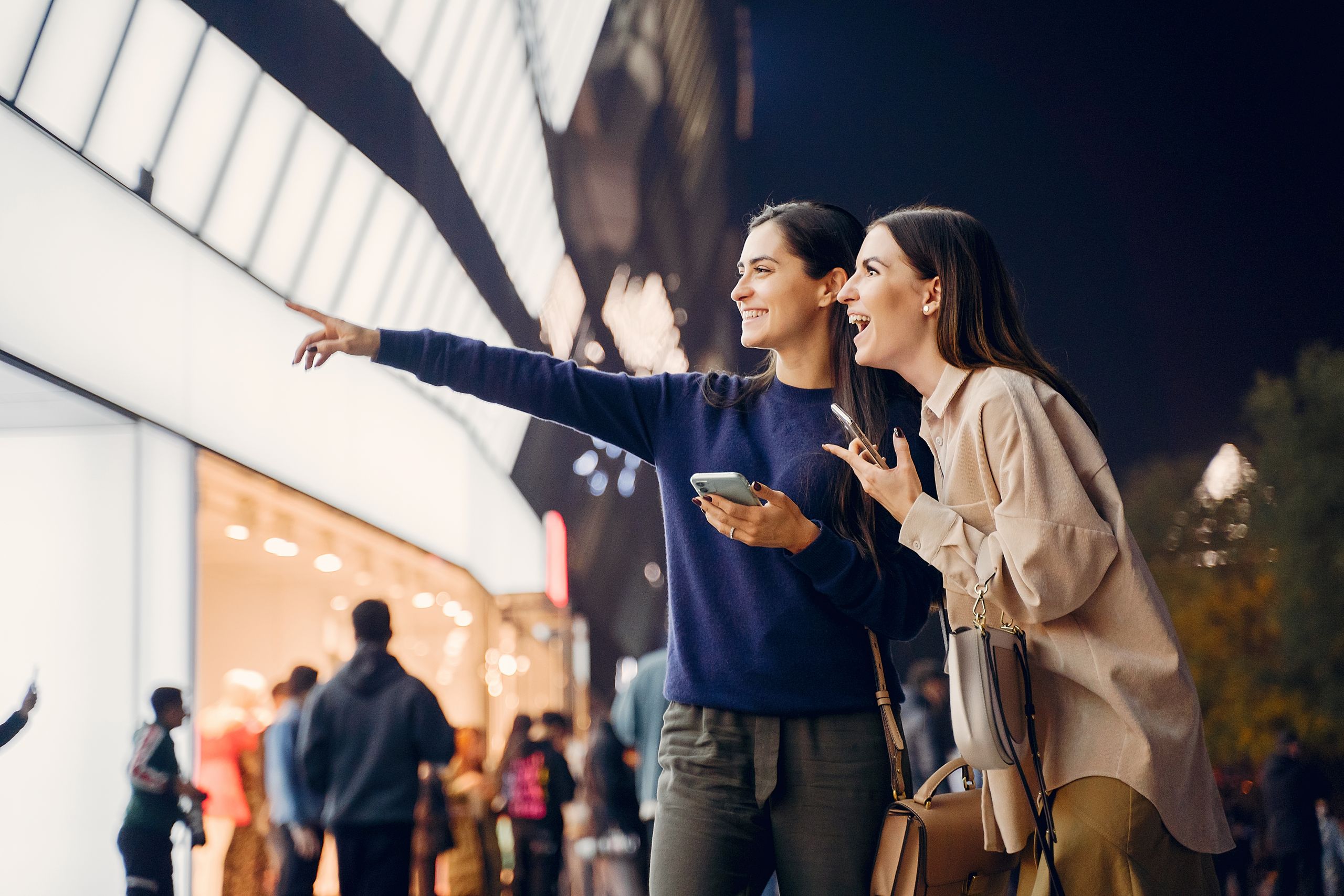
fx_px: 2800
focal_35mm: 75
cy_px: 448
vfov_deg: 18.2
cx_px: 672
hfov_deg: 27.0
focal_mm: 75
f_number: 2.8
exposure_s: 1/125
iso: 1600
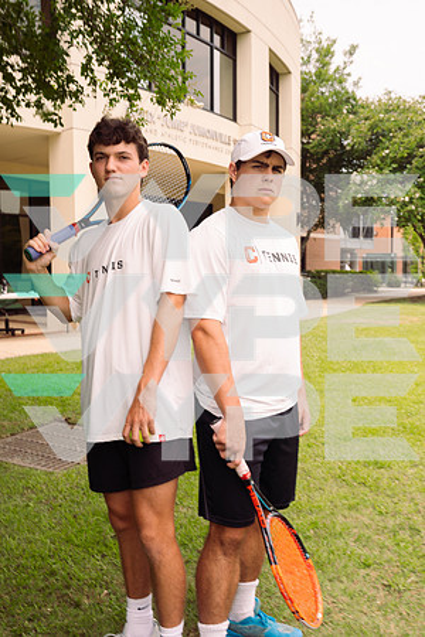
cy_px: 318
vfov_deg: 50.7
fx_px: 673
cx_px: 212
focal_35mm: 38
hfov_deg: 35.1
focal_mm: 38
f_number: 7.1
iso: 100
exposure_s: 1/200
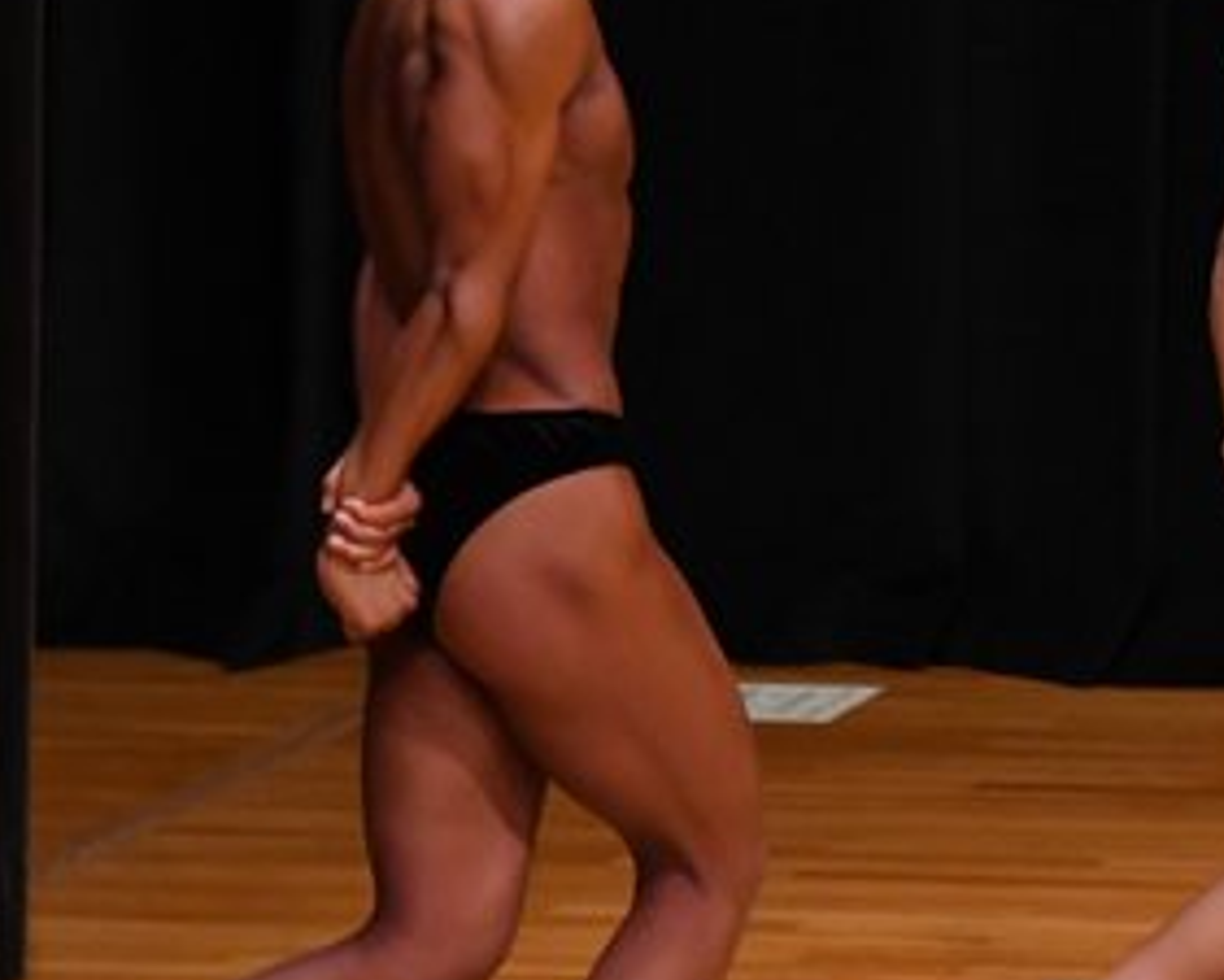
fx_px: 25331
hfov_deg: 2.8
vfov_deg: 2.2
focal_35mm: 699
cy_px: 431
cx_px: 1335
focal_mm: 180
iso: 4000
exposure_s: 1/400
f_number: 5.6
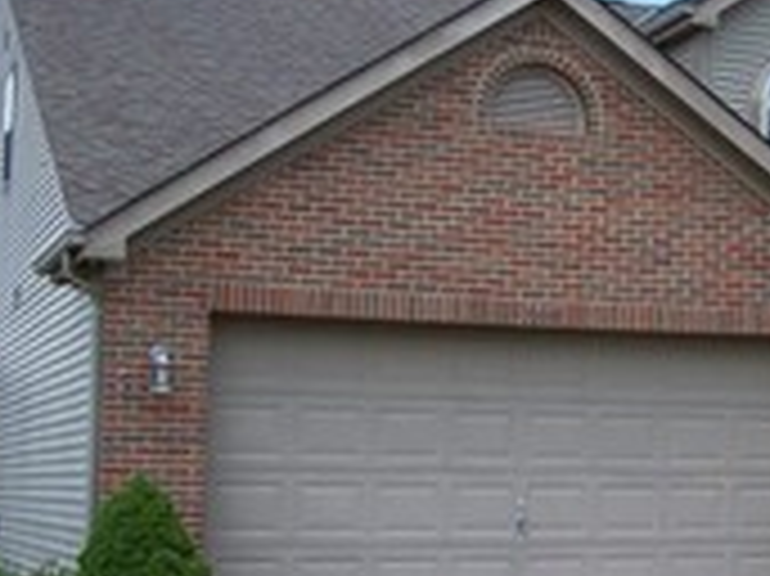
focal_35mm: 77
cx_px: 567
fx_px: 1712
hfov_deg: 25.1
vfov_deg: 19.1
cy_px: 297
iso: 80
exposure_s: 1/1000
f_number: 2.8
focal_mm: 6.3
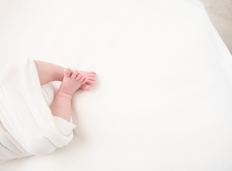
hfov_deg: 59.1
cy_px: 77
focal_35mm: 31
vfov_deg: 45.3
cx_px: 123
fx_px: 204
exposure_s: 1/160
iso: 160
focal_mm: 24
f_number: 3.2
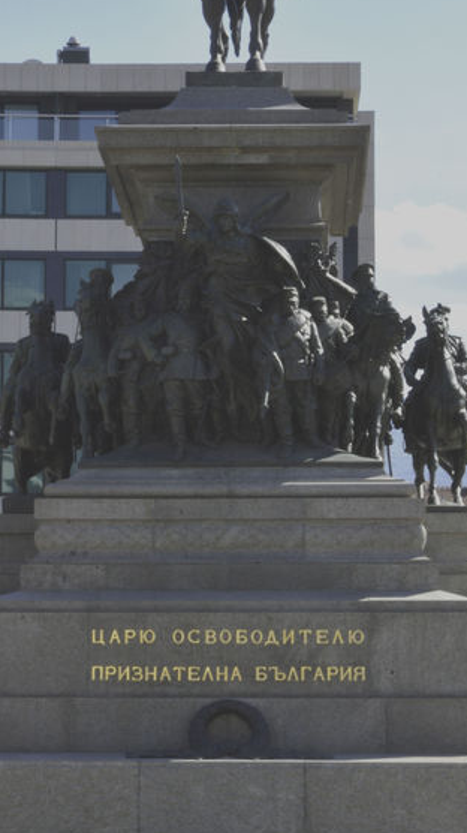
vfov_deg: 17.6
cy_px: 316
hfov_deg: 9.9
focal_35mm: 122
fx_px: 2691
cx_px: 218
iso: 200
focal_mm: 48
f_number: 25
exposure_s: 1/40
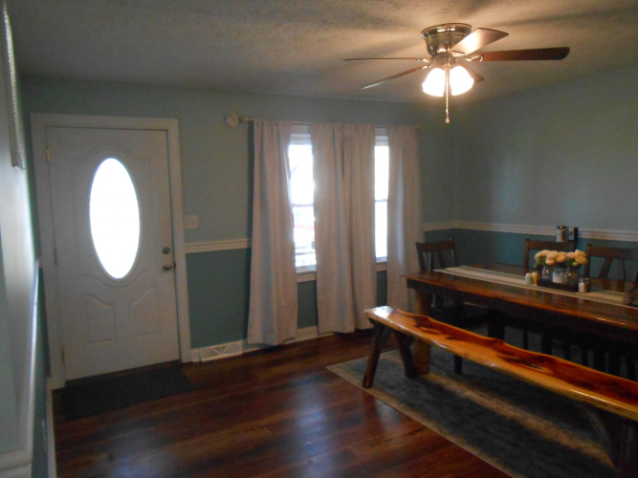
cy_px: 239
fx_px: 479
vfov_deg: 53.0
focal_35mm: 26
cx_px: 319
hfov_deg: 67.3
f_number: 3.5
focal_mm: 4.6
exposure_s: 1/100
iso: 800
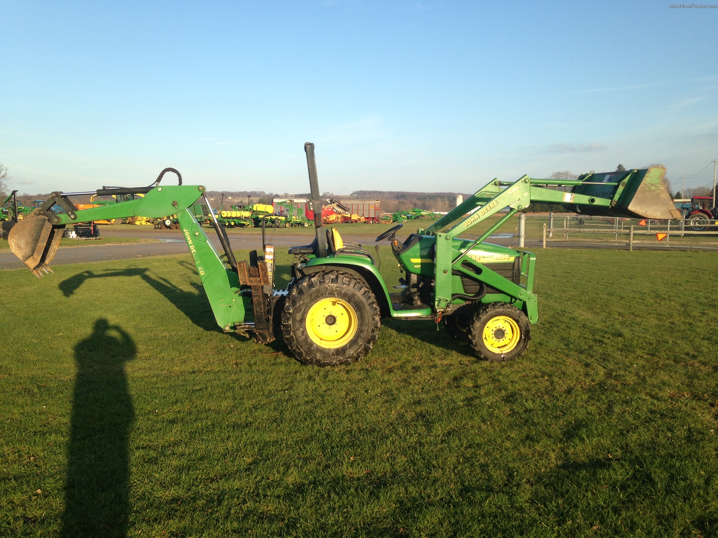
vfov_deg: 42.9
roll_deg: +0.9
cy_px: 269
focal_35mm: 33
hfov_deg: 55.4
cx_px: 359
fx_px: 684
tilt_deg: -6.2
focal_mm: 4.12
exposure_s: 1/638
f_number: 2.4
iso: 50
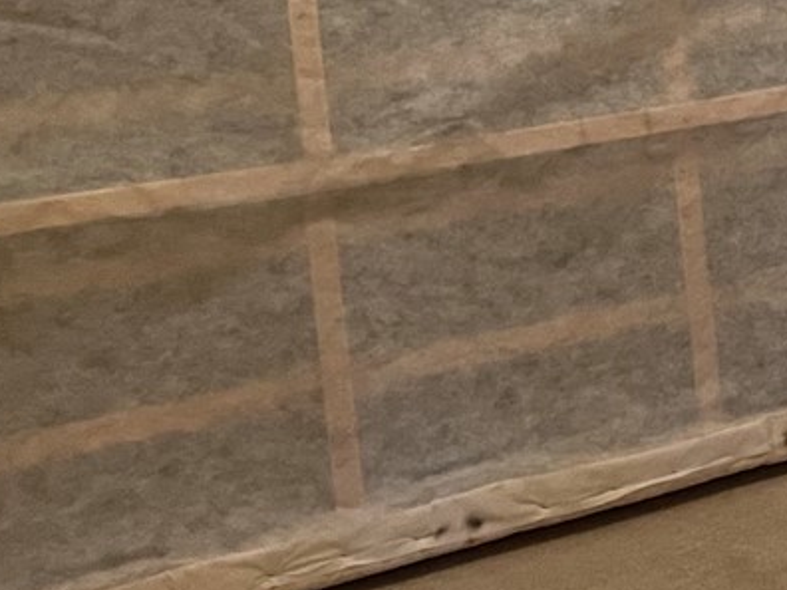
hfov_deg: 16.8
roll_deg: +1.6
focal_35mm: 105
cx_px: 1212
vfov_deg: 13.4
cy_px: -240
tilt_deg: -3.8
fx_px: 2387
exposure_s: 1/60
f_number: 1.5
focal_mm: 5.7
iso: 500
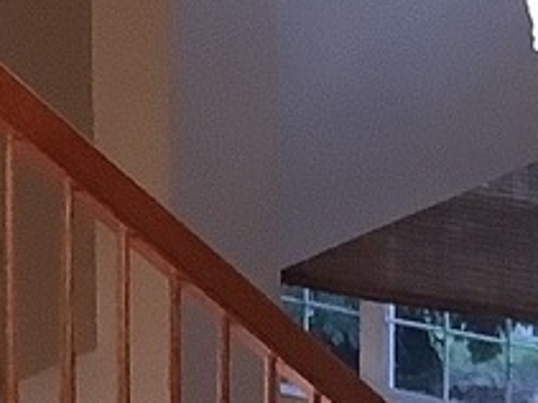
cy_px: -171
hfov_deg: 9.3
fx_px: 3293
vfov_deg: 6.9
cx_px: 224
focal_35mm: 212
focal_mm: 3.3
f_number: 2.4
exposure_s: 1/60
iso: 160
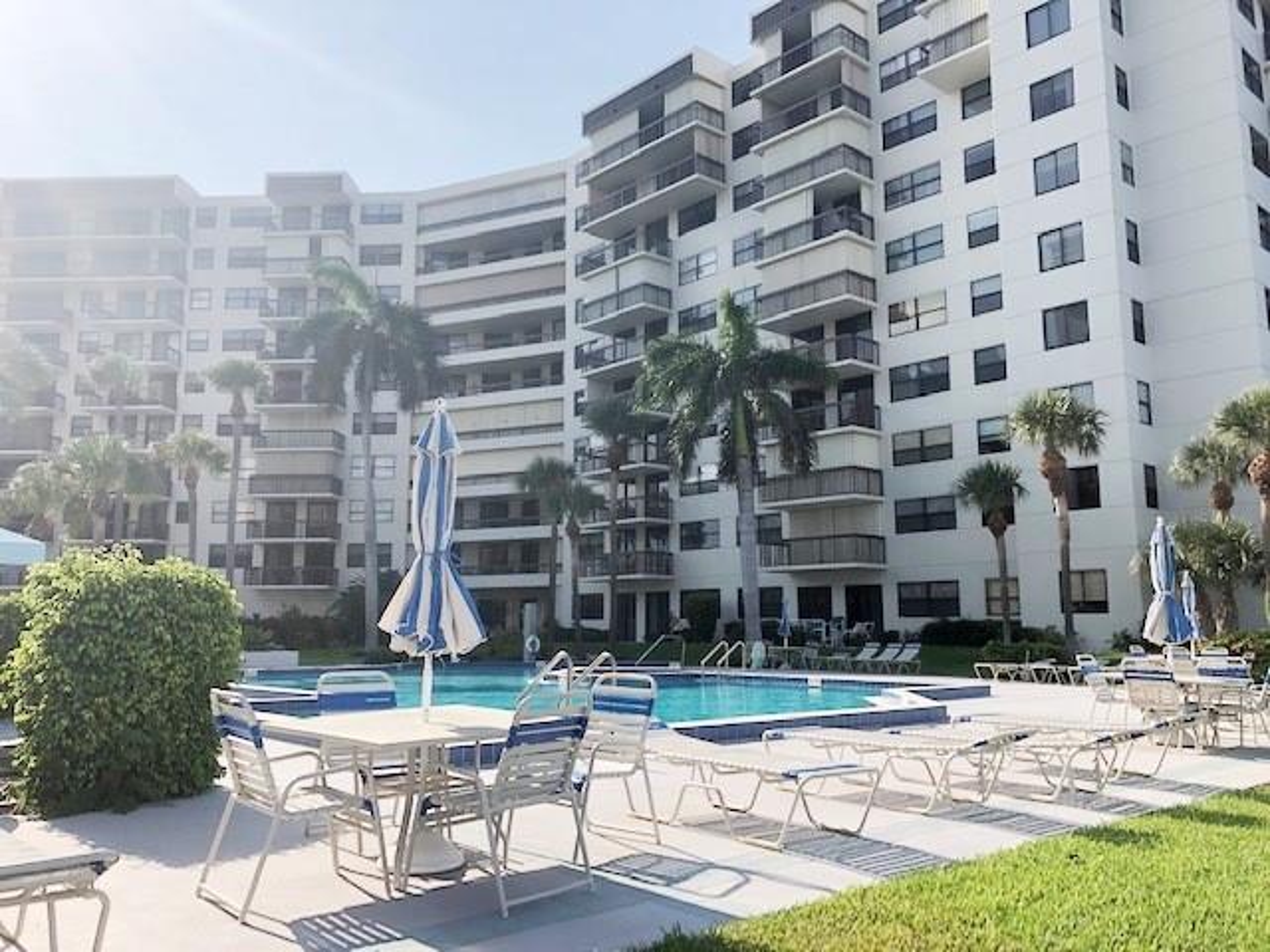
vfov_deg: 49.7
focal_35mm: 28
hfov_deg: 63.4
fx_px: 1027
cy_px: 476
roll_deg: -0.6
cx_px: 635
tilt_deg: +7.0
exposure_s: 1/1600
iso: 20
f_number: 1.8
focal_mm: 3.99
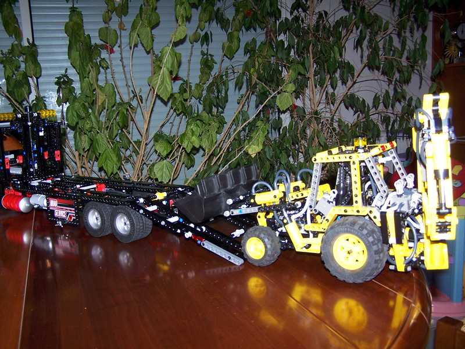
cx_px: 232
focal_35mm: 38
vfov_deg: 37.7
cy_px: 174
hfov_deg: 49.0
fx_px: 510
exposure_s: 1/60
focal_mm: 6.3
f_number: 2.8
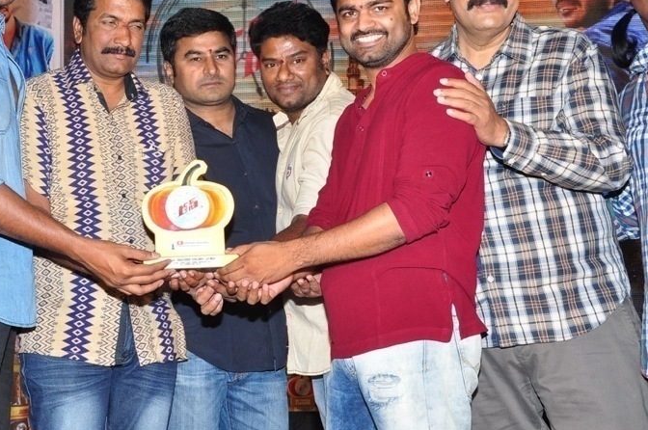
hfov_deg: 29.7
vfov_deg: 20.2
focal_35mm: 67
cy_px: 181
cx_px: 175
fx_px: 1204
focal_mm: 30
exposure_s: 1/125
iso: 500
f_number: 9
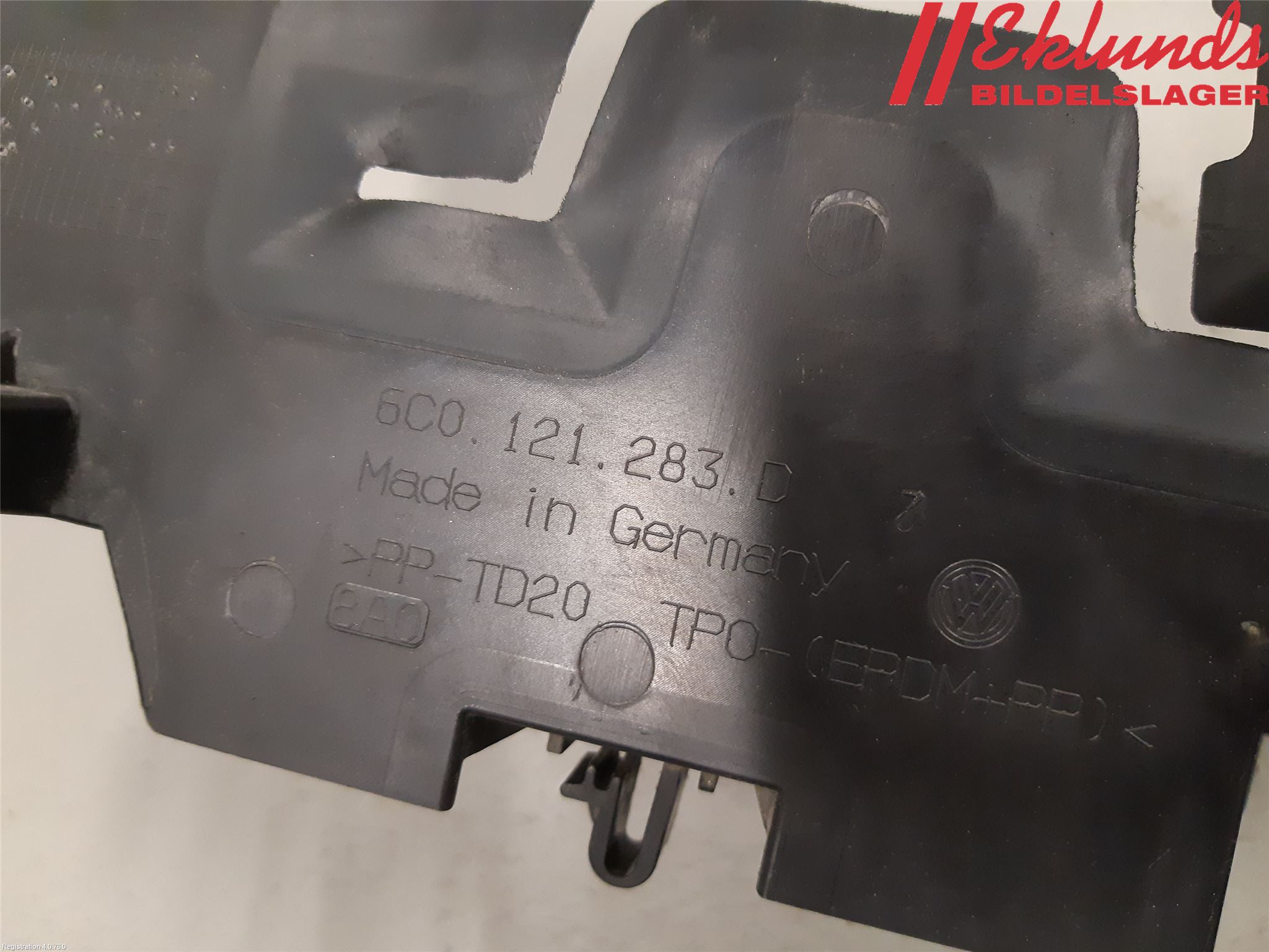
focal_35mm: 26
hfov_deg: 67.3
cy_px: 476
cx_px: 634
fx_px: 953
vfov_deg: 53.1
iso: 320
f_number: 1.7
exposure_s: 1/50
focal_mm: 3.93
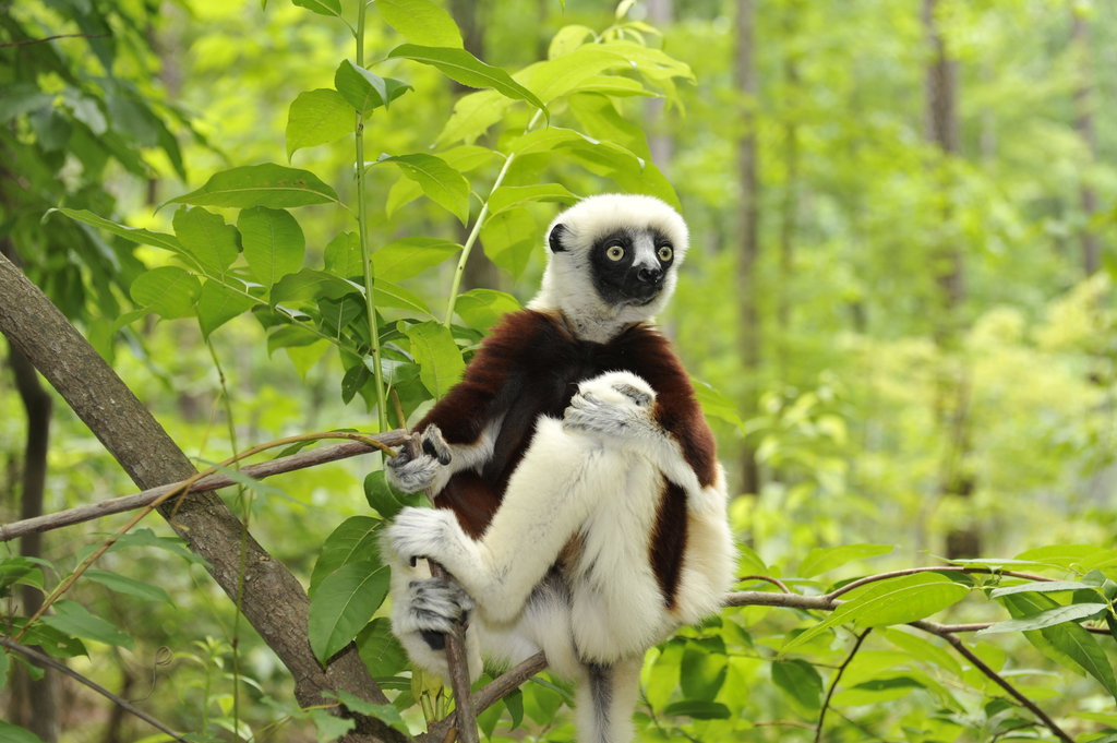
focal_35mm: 70
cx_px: 558
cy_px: 372
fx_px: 2170
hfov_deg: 28.9
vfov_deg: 19.4
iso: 640
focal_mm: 70
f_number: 5
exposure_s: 1/200
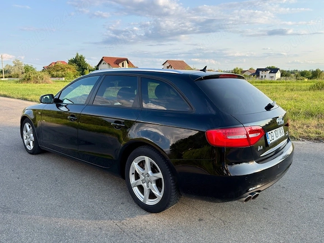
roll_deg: +0.1
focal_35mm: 25
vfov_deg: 54.9
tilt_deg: -11.3
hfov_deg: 69.4
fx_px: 234
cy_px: 117
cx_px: 164
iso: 64
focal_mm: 6.76
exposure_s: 1/1416
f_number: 1.78
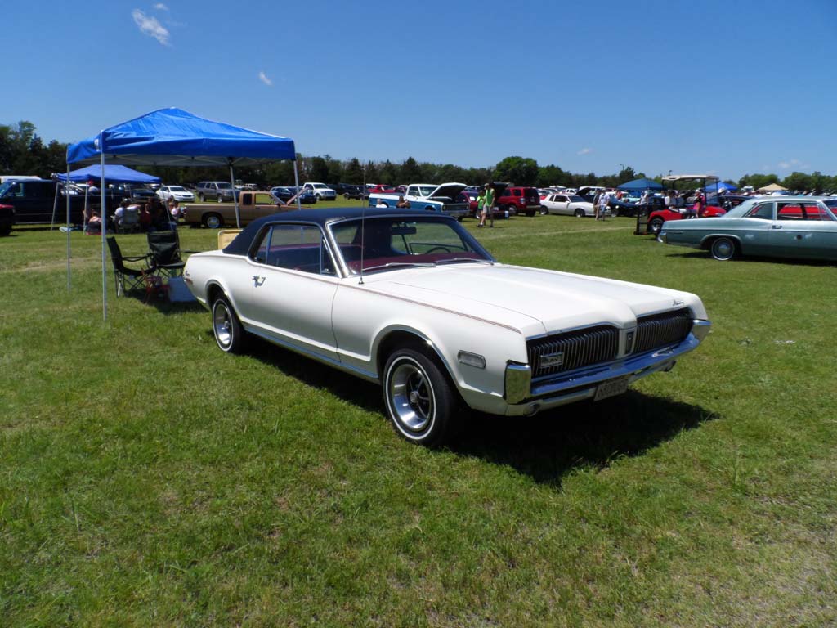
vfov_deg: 56.8
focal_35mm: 24
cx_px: 418
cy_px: 314
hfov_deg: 71.6
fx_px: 580
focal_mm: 4
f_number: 4.5
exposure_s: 1/1000
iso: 80
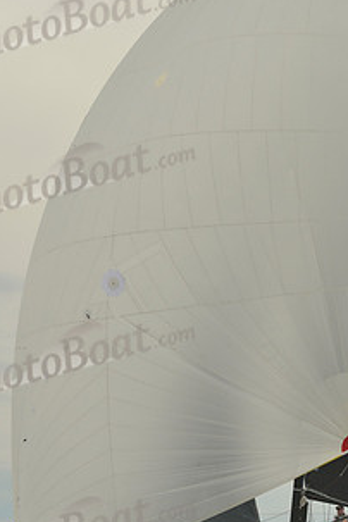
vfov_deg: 15.3
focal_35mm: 134
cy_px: 245
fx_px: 1943
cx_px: 285
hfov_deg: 10.2
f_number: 5.6
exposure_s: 1/1250
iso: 400
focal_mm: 70
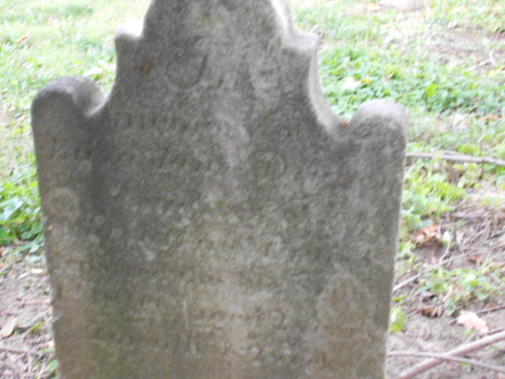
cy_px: 190
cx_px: 252
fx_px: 817
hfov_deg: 34.3
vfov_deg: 26.1
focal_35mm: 56
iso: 400
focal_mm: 10
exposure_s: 1/13
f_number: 4.9
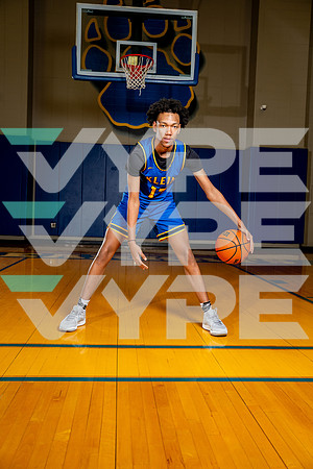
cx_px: 156
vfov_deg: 55.8
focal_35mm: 34
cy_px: 234
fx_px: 443
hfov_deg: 38.9
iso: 160
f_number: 4
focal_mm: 34
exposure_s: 1/250
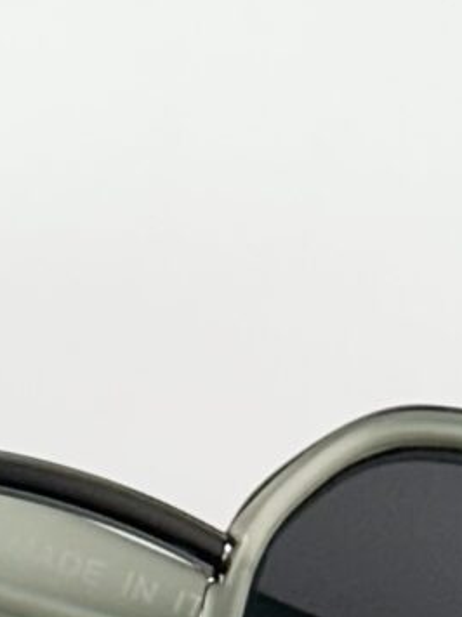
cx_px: 38
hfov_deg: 4.3
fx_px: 6161
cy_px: 605
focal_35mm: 346
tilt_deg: -49.4
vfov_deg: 5.7
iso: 64
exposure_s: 1/100
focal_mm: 6.86
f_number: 1.78
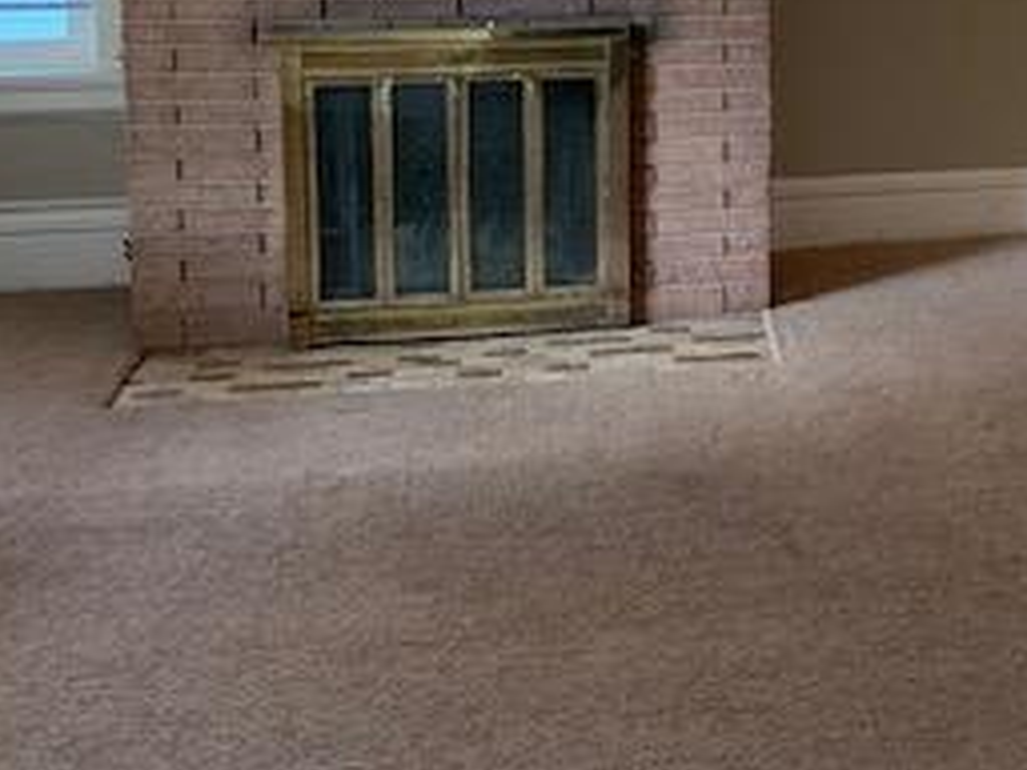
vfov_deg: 21.7
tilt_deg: -6.3
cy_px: -28
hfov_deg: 27.5
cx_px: 1107
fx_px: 1928
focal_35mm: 65
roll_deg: +0.0
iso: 160
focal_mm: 4.25
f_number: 1.8
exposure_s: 1/60
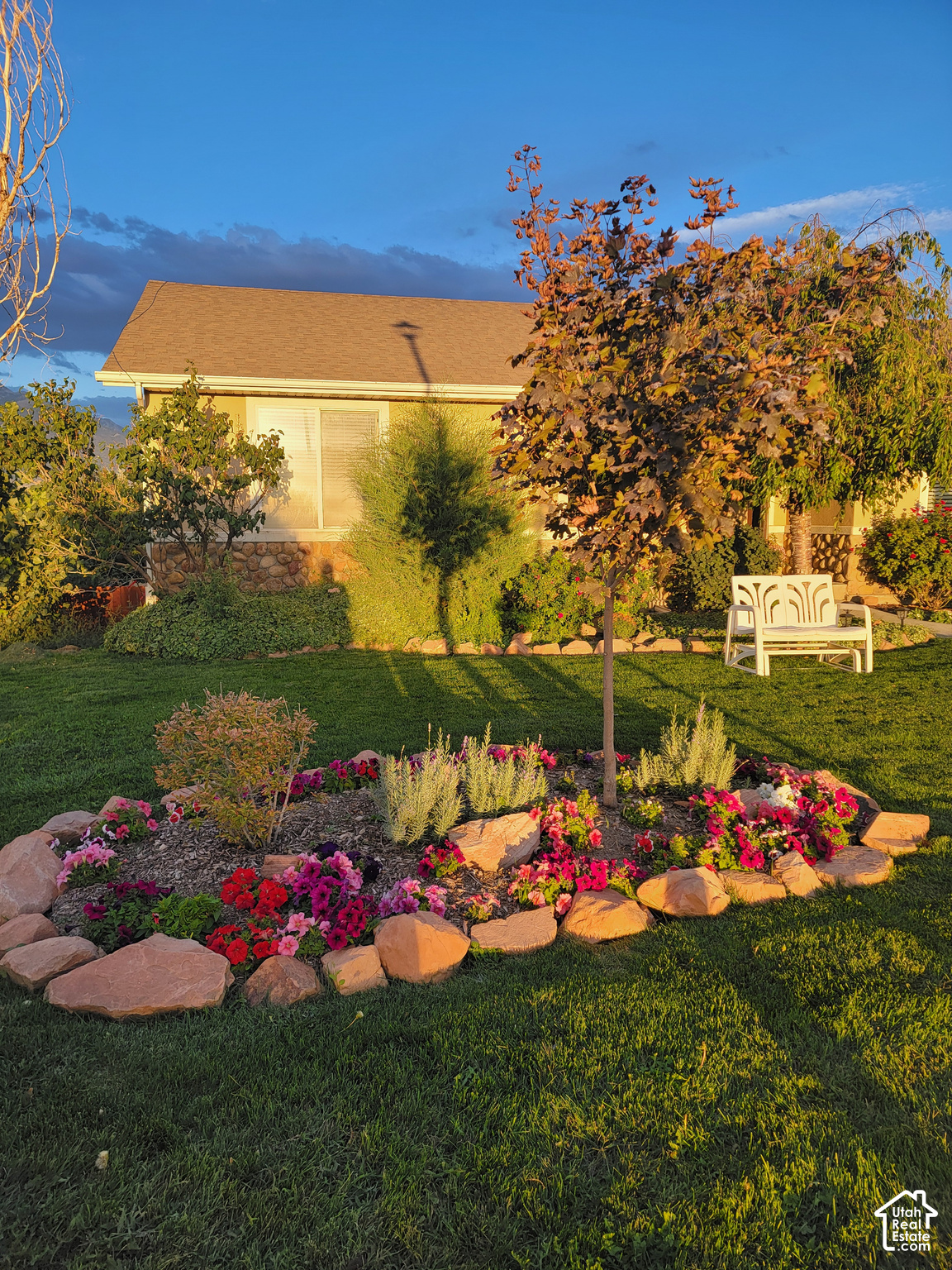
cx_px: 476
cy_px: 635
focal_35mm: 24
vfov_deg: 71.6
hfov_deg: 56.8
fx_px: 880
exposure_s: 1/155
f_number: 1.8
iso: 16
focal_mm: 6.7
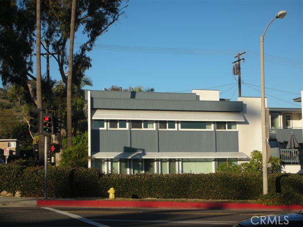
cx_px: 152
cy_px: 114
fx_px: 639
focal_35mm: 73
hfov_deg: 26.7
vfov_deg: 20.2
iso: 50
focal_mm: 12.2
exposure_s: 1/320
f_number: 4.4
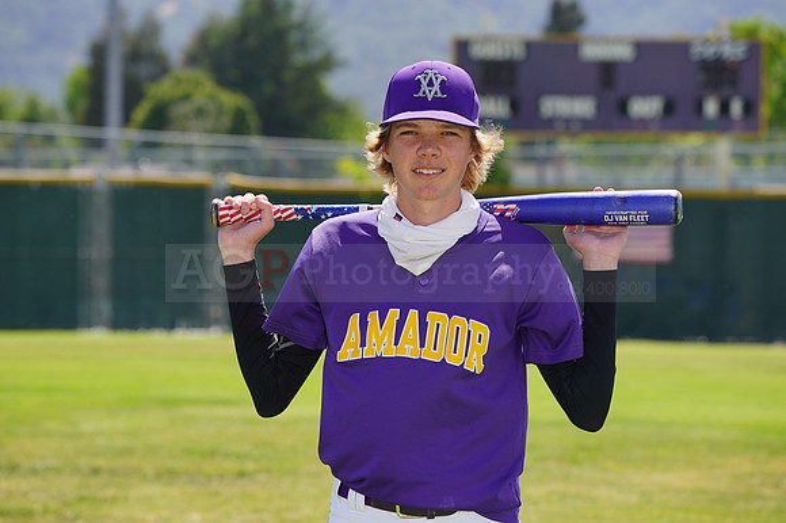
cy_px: 262
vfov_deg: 7.1
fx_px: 4189
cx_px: 393
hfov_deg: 10.7
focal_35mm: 192
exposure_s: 1/250
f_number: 8
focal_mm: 192
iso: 100
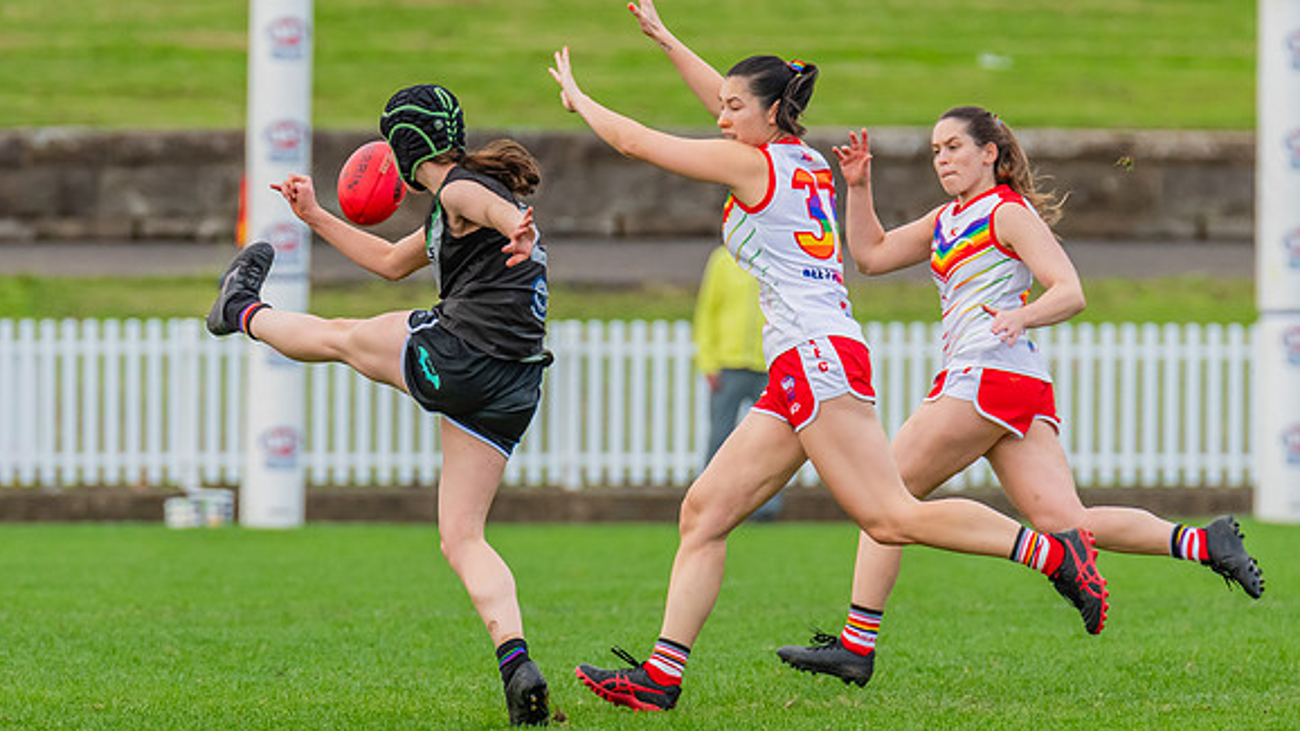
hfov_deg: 3.3
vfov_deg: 1.8
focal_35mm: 662
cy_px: 389
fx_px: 22818
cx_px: 317
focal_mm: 360
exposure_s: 1/1000
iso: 800
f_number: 6.3
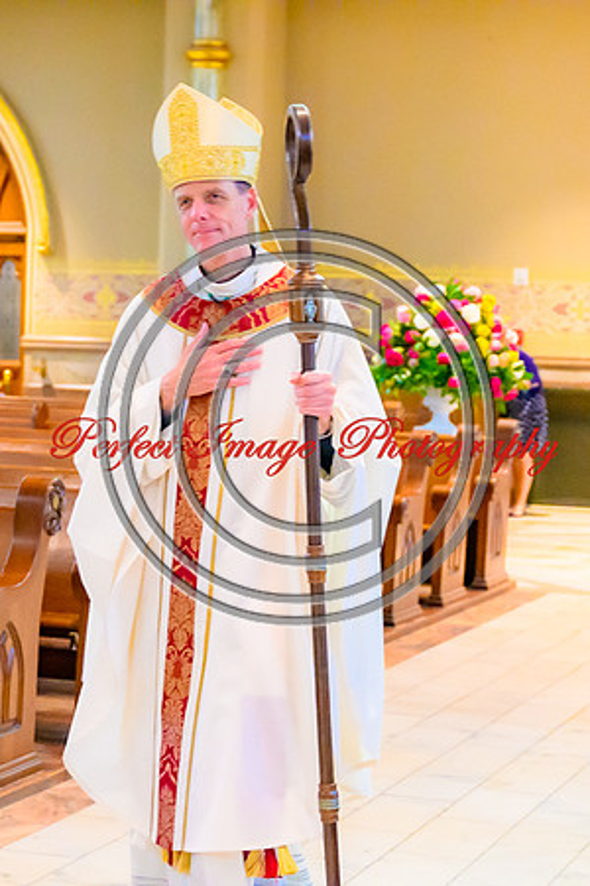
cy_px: 443
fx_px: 2213
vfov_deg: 22.6
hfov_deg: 15.2
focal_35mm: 90
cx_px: 247
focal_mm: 40
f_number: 2.8
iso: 4000
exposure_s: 1/125
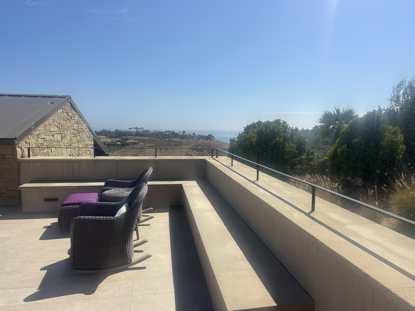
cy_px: 156
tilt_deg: -3.9
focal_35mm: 24
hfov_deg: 71.6
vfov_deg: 56.8
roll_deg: -1.1
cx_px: 208
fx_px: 288
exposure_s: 1/8929
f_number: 1.78
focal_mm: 6.86
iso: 80
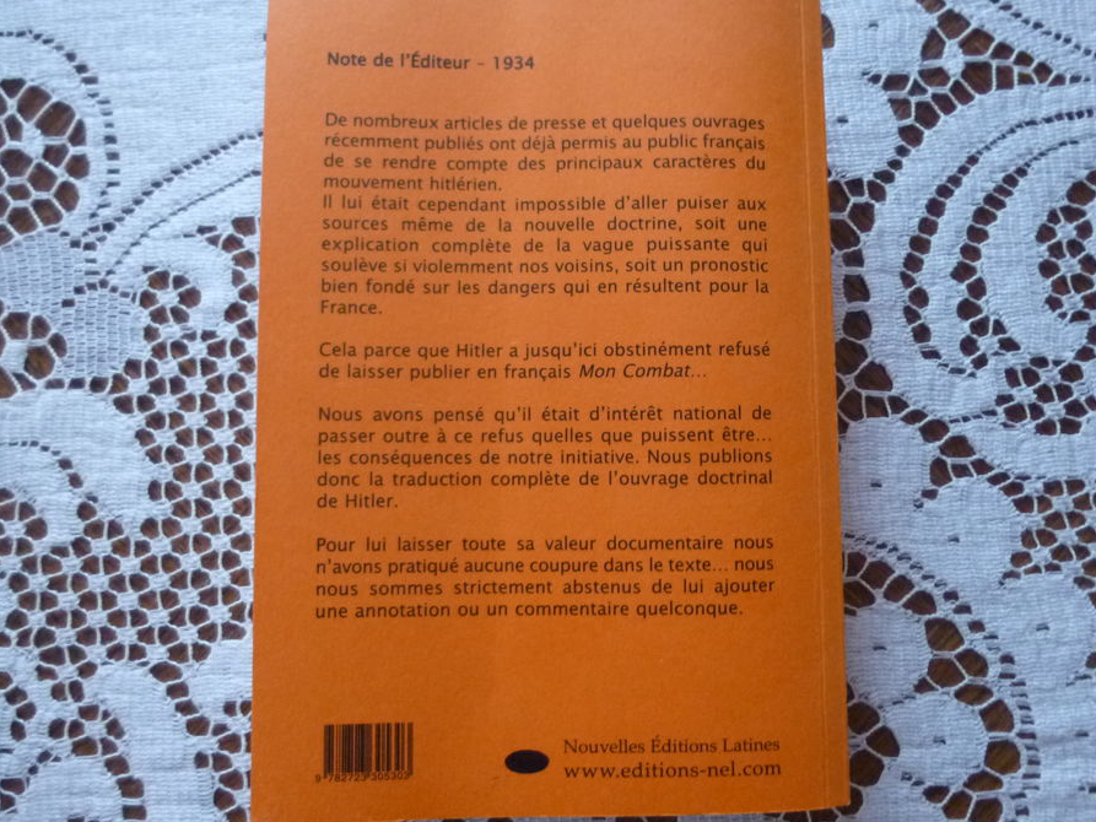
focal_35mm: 28
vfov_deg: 49.7
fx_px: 887
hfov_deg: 63.3
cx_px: 609
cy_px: 391
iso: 400
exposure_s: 1/5
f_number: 3.1
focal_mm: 4.5
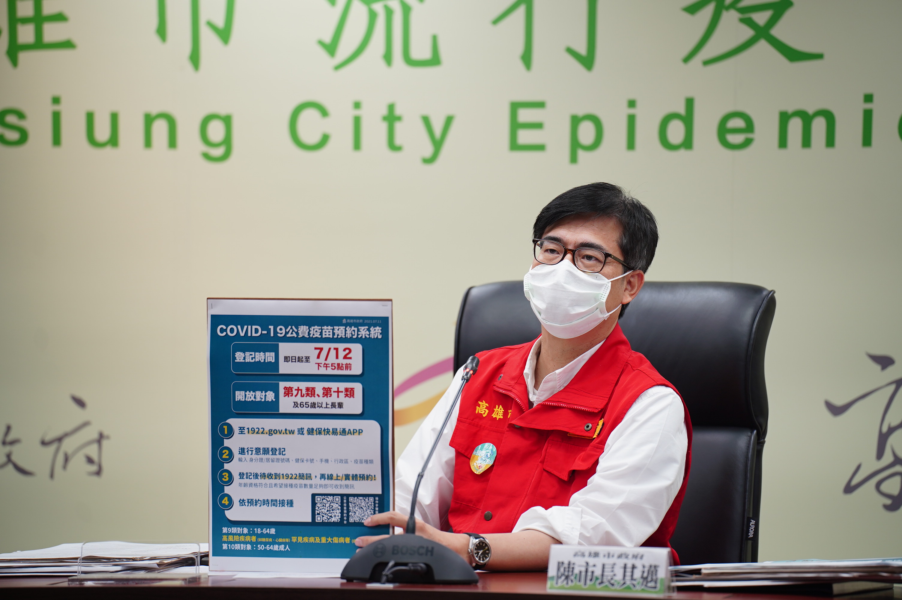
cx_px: 451
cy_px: 300
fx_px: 4506
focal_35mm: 180
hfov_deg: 11.4
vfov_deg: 7.6
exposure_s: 1/100
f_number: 3.2
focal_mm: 180
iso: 250
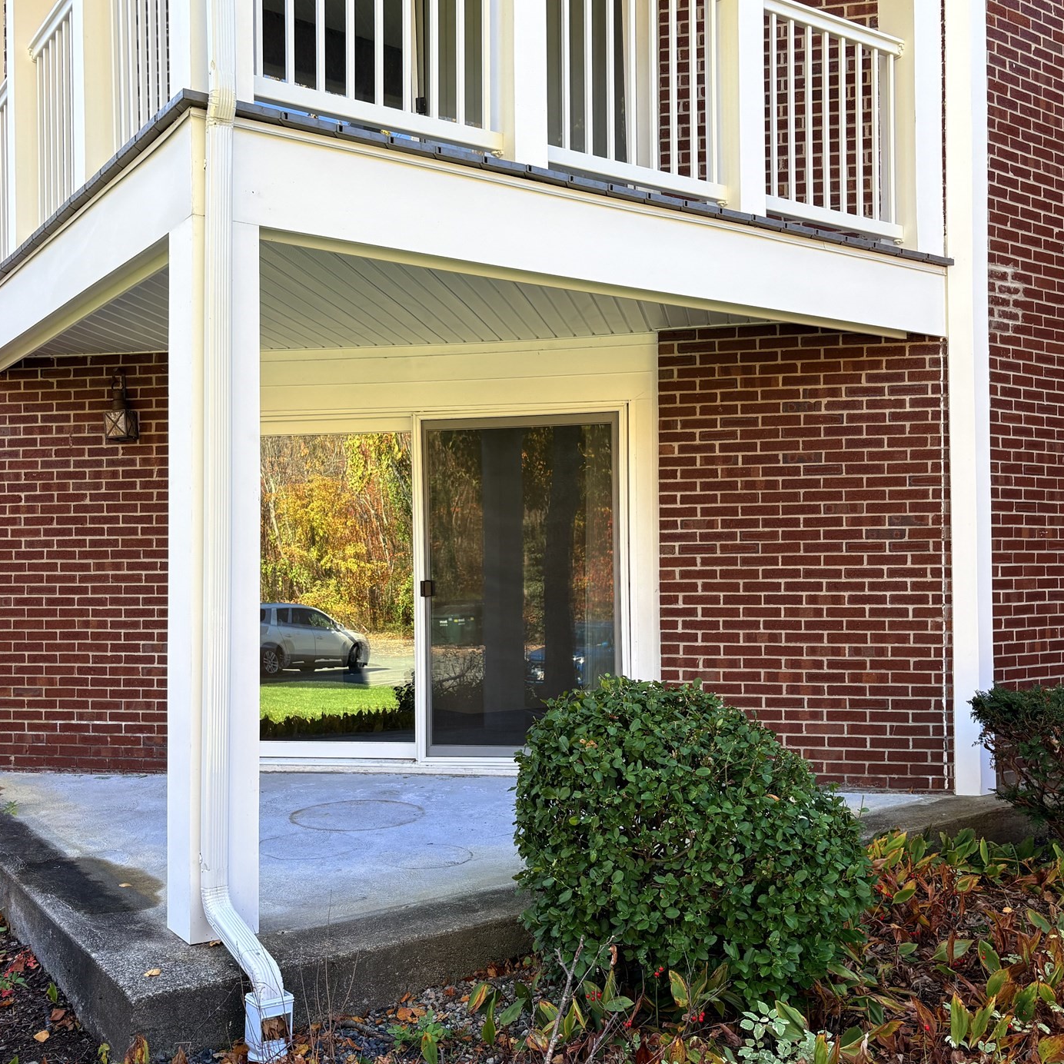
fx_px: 1182
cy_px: 565
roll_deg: +0.3
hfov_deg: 48.4
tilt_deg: +1.1
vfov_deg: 48.4
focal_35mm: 34
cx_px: 499
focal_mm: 5.96
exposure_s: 1/266
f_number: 1.6
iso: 40
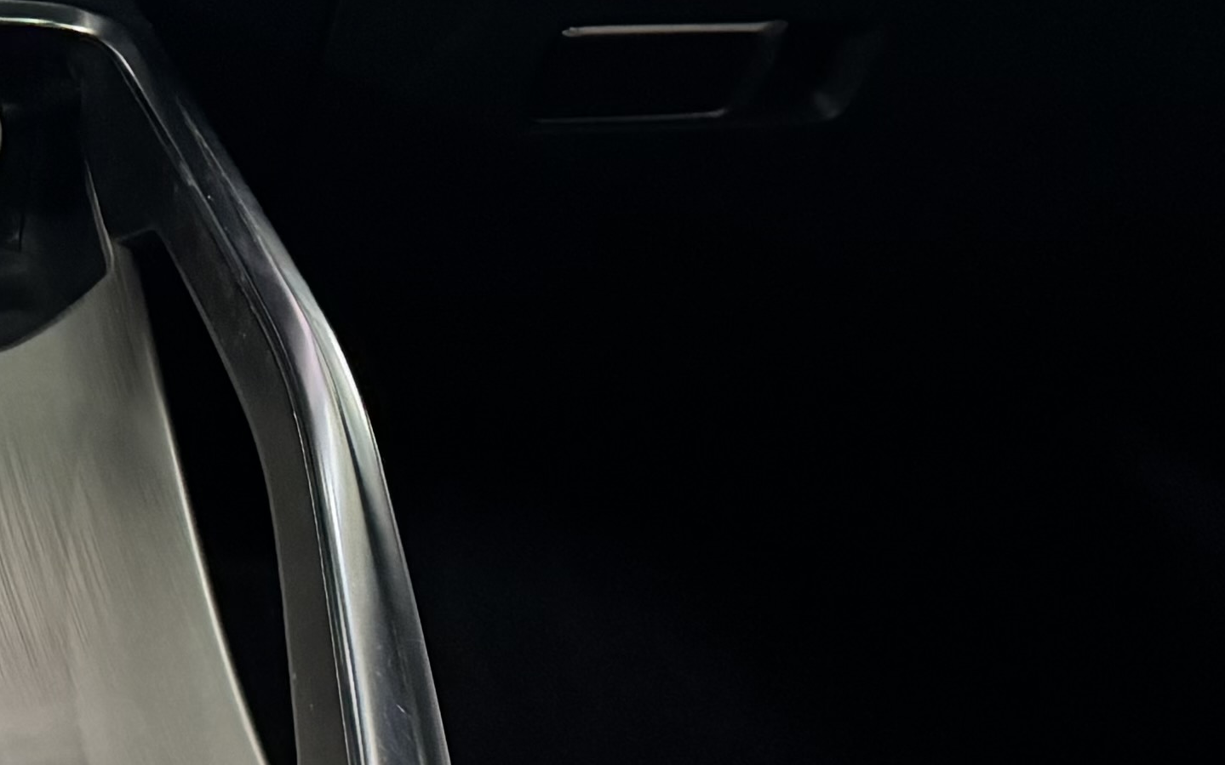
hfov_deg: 19.3
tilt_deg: -12.4
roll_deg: -3.0
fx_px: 3372
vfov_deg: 12.1
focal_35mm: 101
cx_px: -295
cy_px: -523
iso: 500
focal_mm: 6.86
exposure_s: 1/50
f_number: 1.78
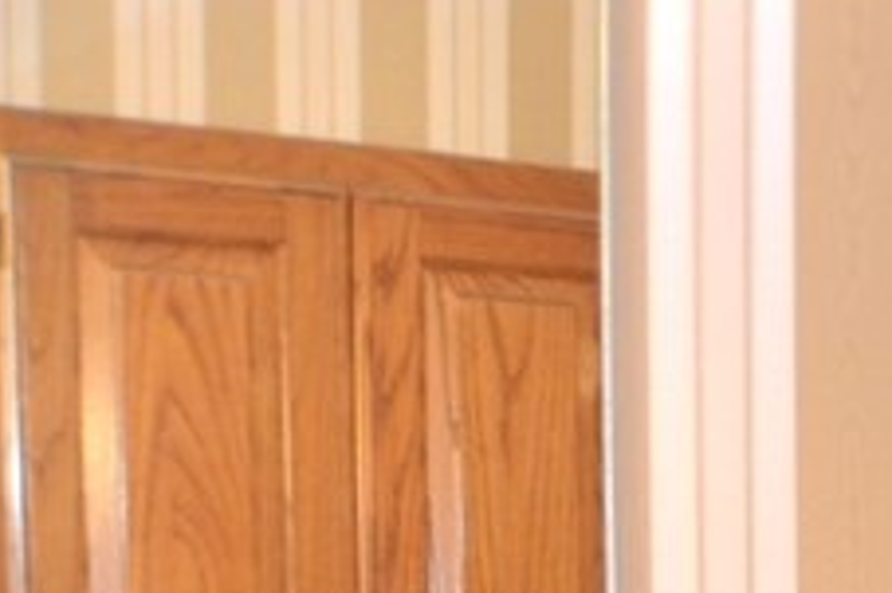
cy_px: 1376
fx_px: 3912
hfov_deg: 11.3
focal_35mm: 158
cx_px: 1967
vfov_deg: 8.1
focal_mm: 22
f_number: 4
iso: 800
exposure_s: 1/60
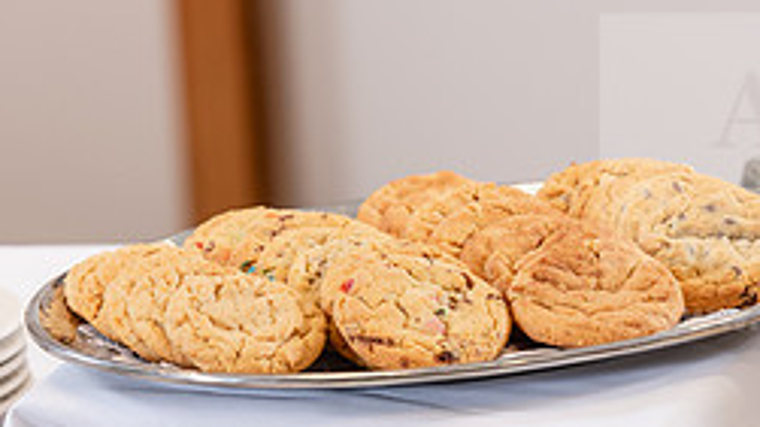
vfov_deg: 2.9
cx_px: 509
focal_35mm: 412
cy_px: 380
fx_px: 8300
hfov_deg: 5.2
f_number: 4.5
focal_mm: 170
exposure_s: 1/160
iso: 640
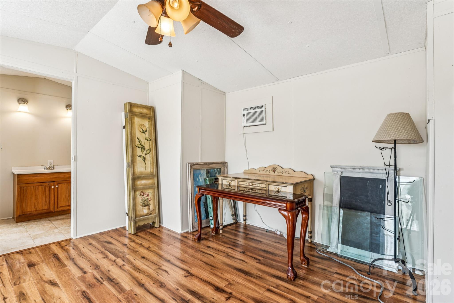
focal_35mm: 17
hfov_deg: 94.6
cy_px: 152
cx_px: 227
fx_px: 209
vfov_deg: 71.7
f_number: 13
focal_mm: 16.6
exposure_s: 1/3.33
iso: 100
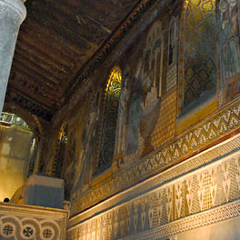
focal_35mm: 54
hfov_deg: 30.4
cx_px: 212
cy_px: 61
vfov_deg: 31.1
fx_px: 424
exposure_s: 1/60
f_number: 4.5
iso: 400
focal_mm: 18
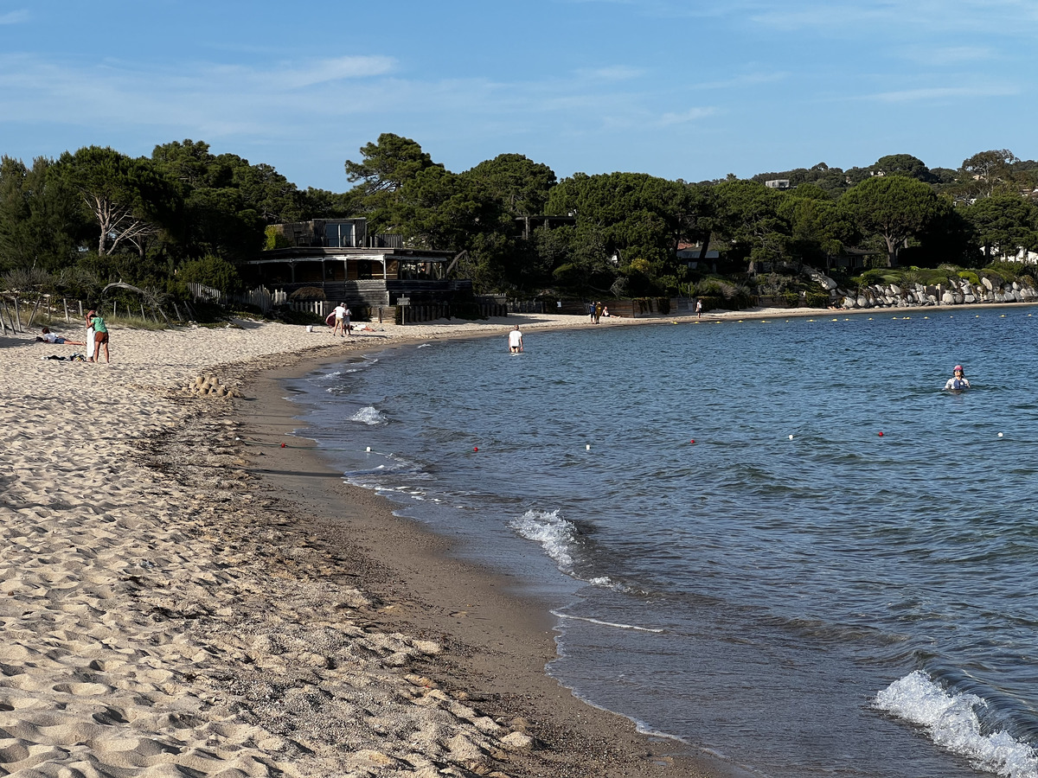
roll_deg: +1.6
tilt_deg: -1.8
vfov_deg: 19.1
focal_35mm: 77
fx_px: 2309
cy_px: 389
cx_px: 519
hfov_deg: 25.3
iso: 32
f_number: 2.8
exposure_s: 1/681
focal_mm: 9
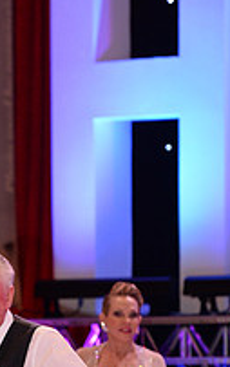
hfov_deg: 2.7
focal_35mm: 479
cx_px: -34
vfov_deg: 4.4
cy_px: 456
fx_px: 4801
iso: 1600
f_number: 5
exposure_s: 1/250
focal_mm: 165
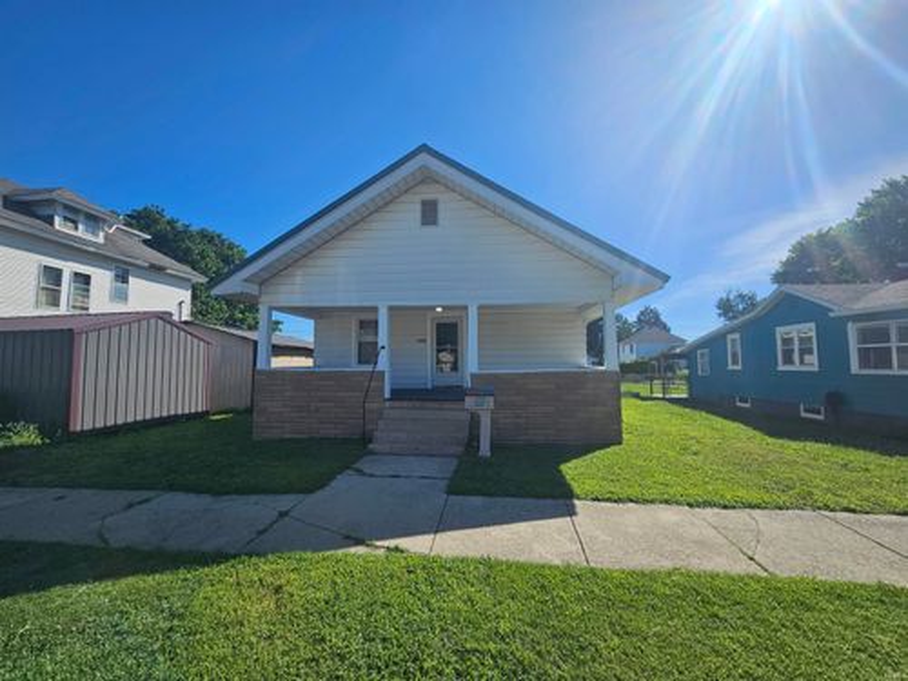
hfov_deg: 106.2
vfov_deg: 89.9
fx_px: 341
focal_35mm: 13
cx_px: 454
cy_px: 340
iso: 50
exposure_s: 1/3300
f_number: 2.2
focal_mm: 2.2
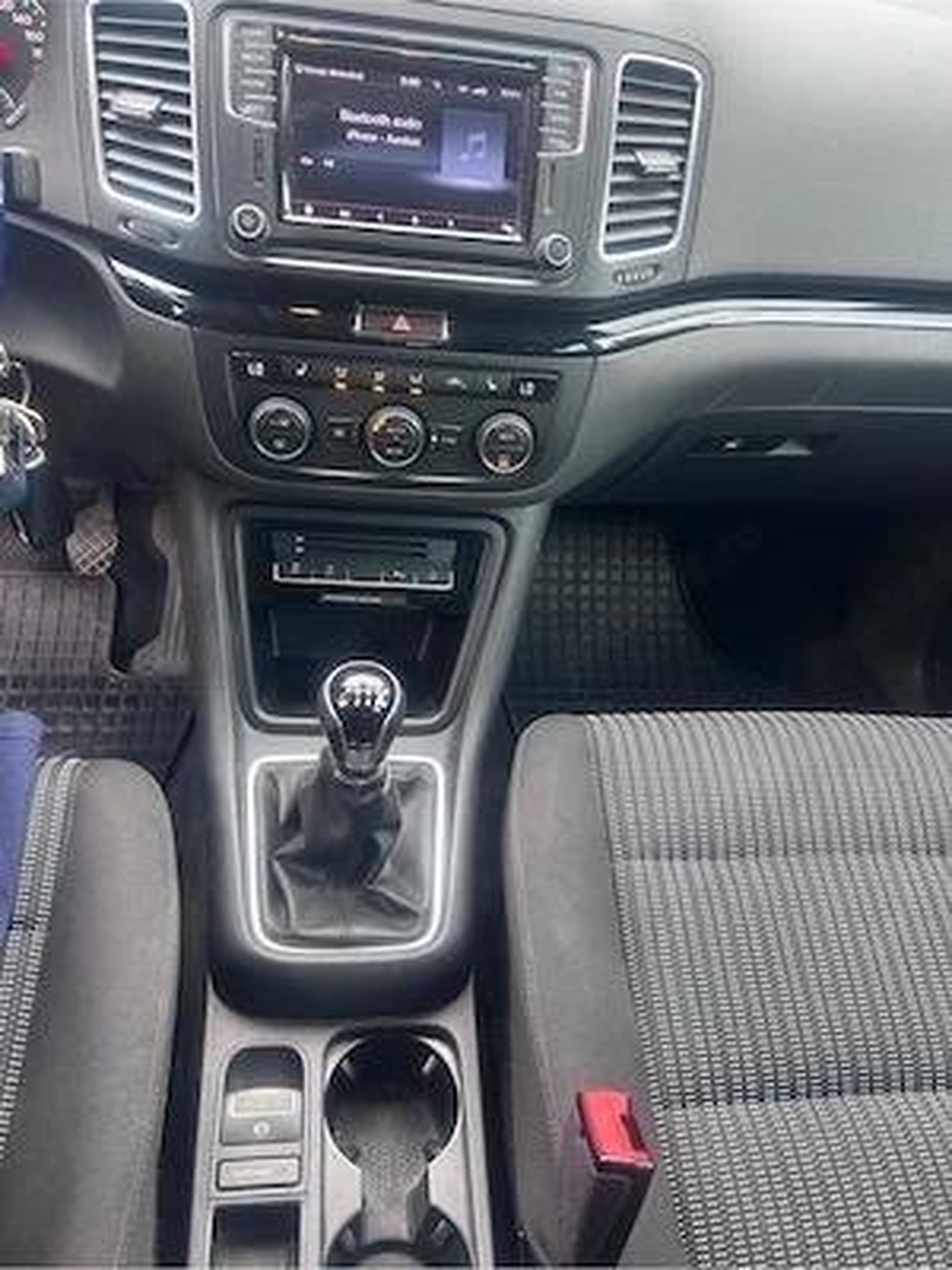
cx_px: 476
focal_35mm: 26
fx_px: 953
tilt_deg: -42.2
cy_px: 635
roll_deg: -10.3
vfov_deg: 67.3
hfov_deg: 53.1
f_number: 1.5
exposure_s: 1/51
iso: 160
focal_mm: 5.7
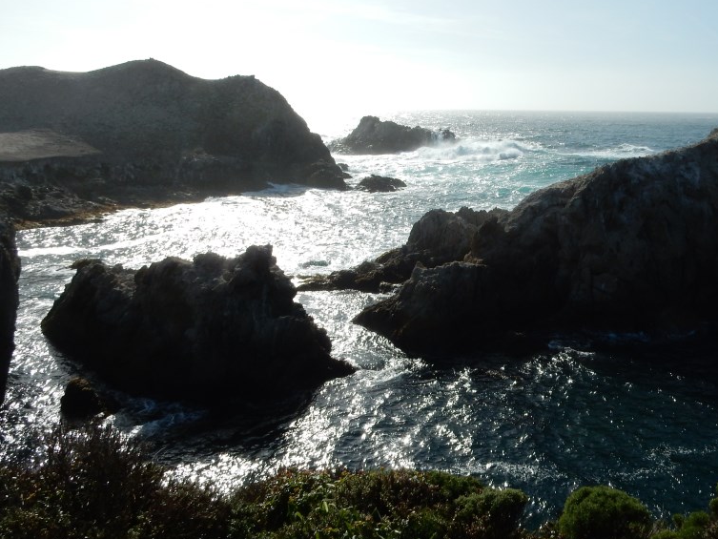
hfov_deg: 52.8
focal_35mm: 34
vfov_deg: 41.2
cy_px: 177
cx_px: 487
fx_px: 705
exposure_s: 1/2000
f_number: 4.5
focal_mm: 4.5
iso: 125
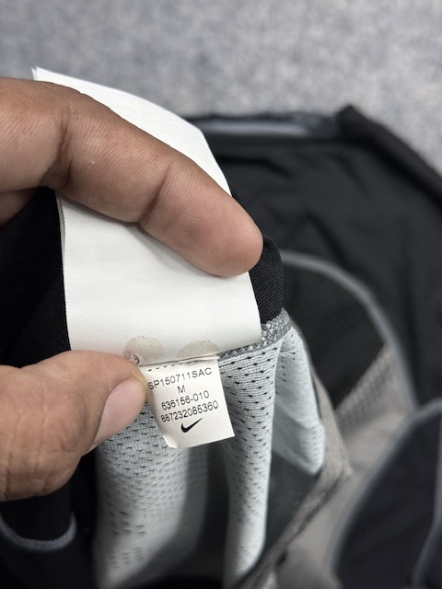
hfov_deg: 30.3
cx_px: 221
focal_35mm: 48
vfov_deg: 39.7
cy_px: 294
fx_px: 817
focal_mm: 6.76
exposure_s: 1/156
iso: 50
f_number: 1.78
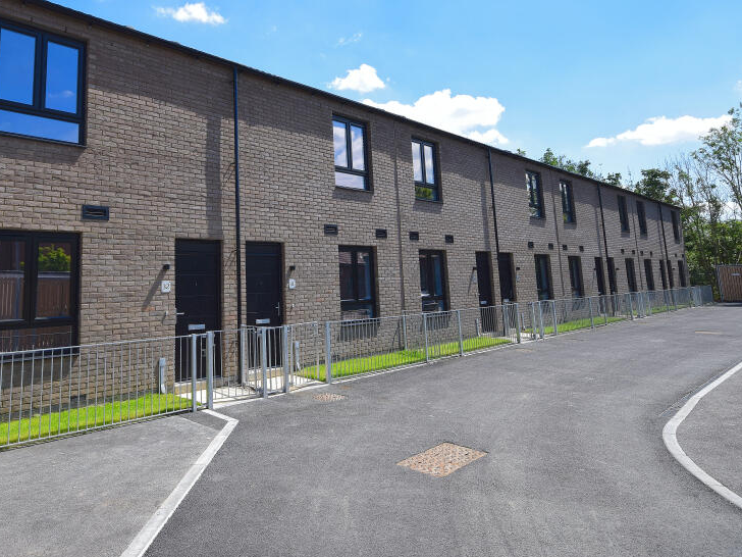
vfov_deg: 57.6
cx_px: 279
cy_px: 218
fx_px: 500
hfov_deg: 71.9
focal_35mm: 23
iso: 200
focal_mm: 11.5
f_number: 9
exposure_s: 1/320
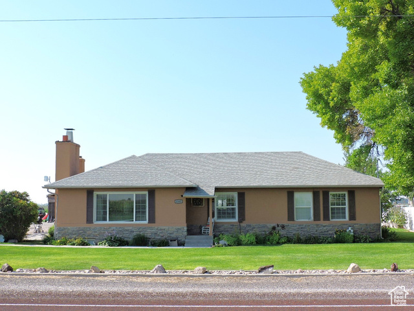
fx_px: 514
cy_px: 156
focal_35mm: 43
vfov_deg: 33.6
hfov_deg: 43.9
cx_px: 207
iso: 100
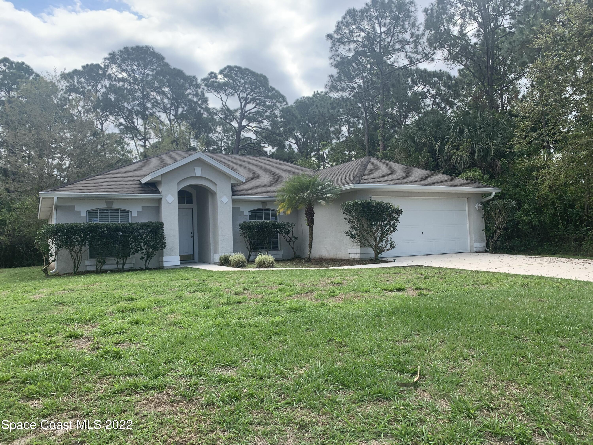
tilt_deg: +3.7
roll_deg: +2.6
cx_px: 296
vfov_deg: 53.1
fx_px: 445
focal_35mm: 26
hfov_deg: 67.3
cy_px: 222
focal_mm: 4.25
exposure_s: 1/1250
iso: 25
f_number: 1.8
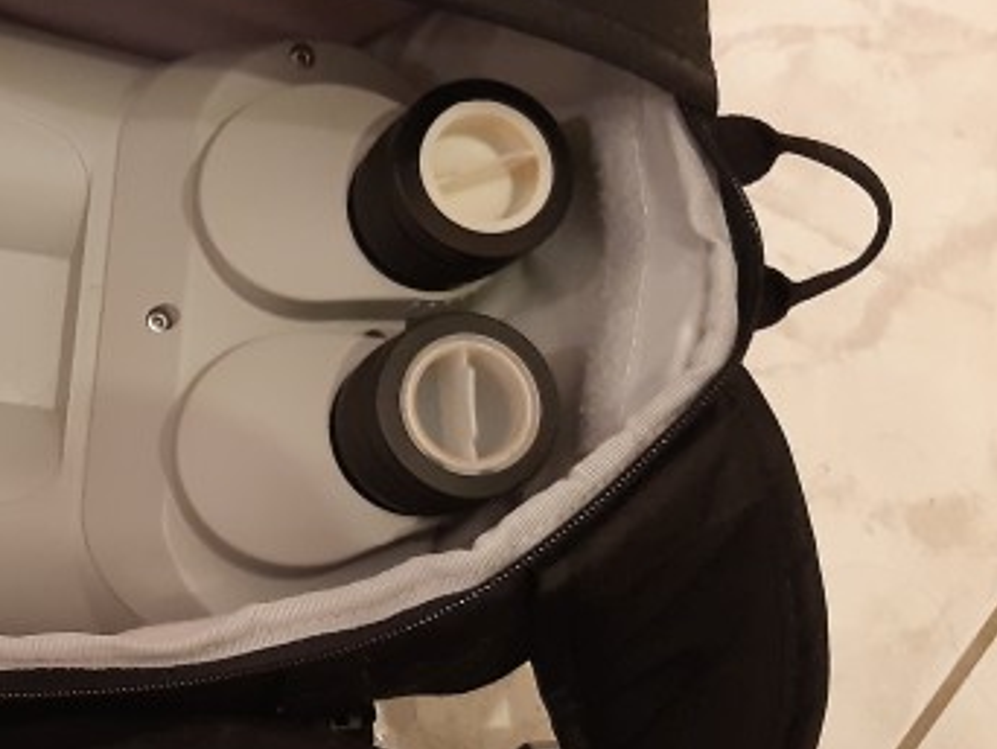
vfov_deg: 21.0
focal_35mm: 70
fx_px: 2018
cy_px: 409
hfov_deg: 26.0
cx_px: -58
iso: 320
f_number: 1.7
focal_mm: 3.92
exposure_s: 1/24
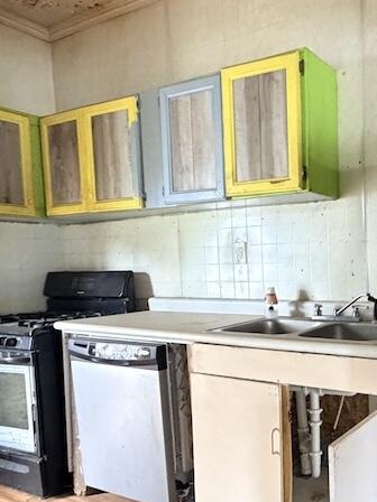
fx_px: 465
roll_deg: +2.2
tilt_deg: -3.6
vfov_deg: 56.5
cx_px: 341
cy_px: 297
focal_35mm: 32
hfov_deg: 40.7
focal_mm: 2.22
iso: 1000
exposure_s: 1/60
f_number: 2.2
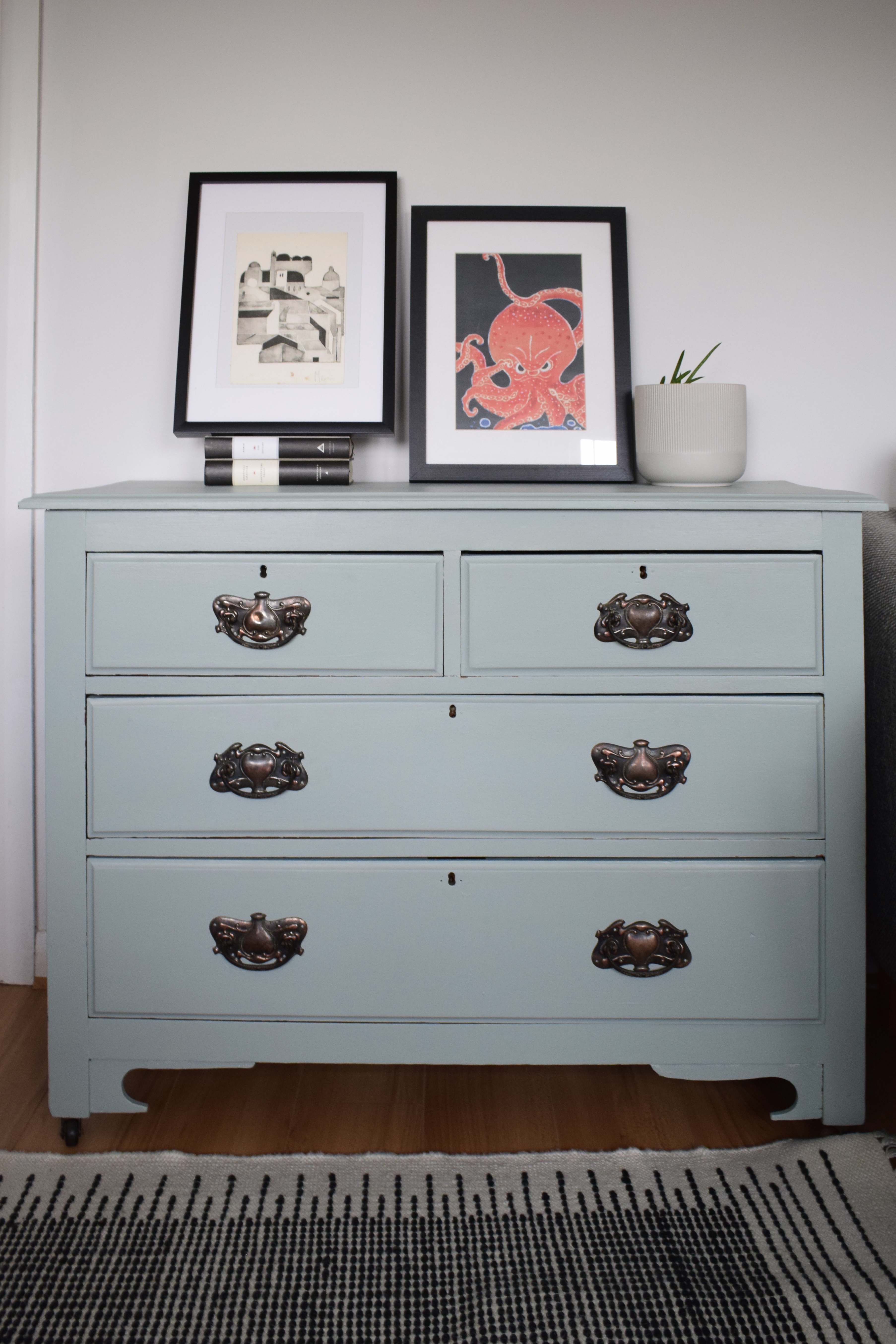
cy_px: 672
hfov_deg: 43.6
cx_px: 448
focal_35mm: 30
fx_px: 1120
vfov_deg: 61.9
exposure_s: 1/15
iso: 1250
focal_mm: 20
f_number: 6.3
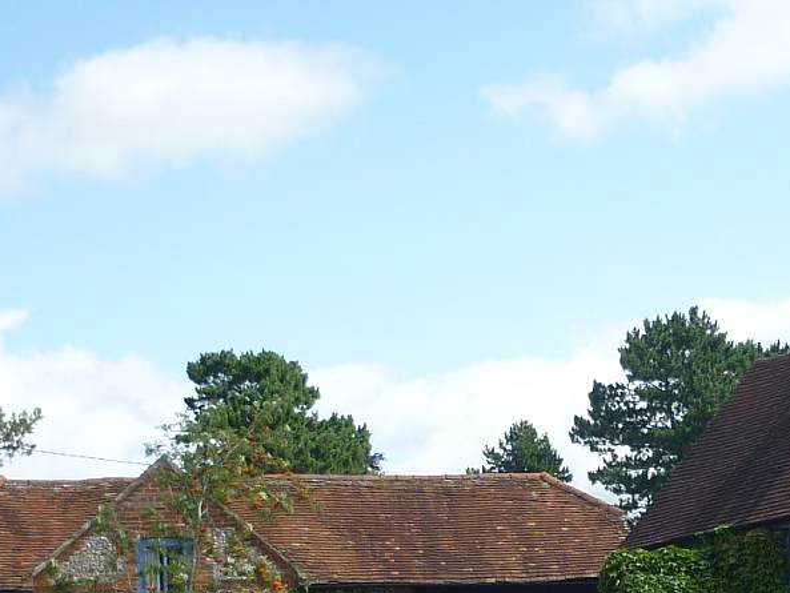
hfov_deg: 33.7
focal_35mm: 57
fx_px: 1301
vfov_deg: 25.5
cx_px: 352
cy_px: 404
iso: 80
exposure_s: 1/125
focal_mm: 5.5
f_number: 8
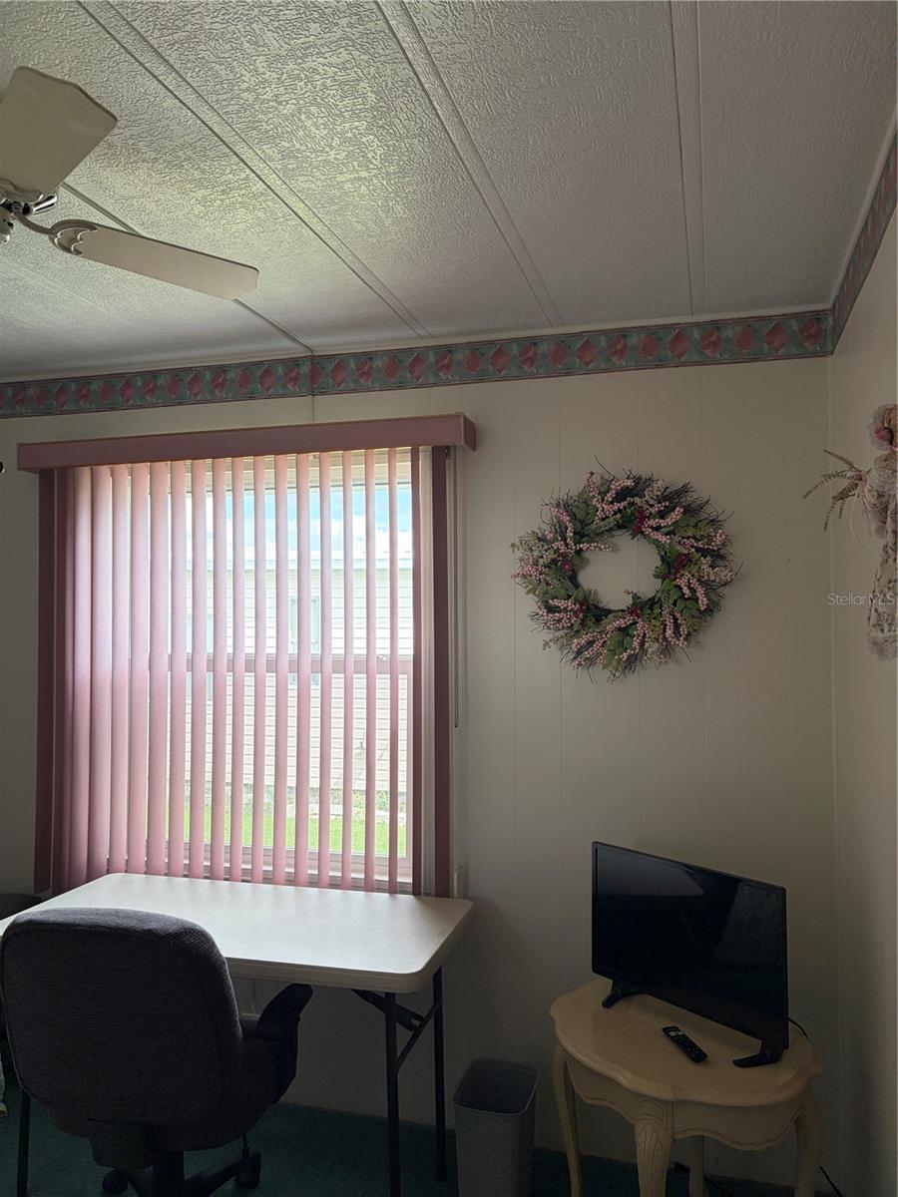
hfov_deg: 53.1
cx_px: 449
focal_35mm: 26
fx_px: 899
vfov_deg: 67.3
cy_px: 598
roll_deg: +0.3
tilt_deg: +2.1
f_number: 1.6
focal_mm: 5.96
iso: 125
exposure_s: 1/234
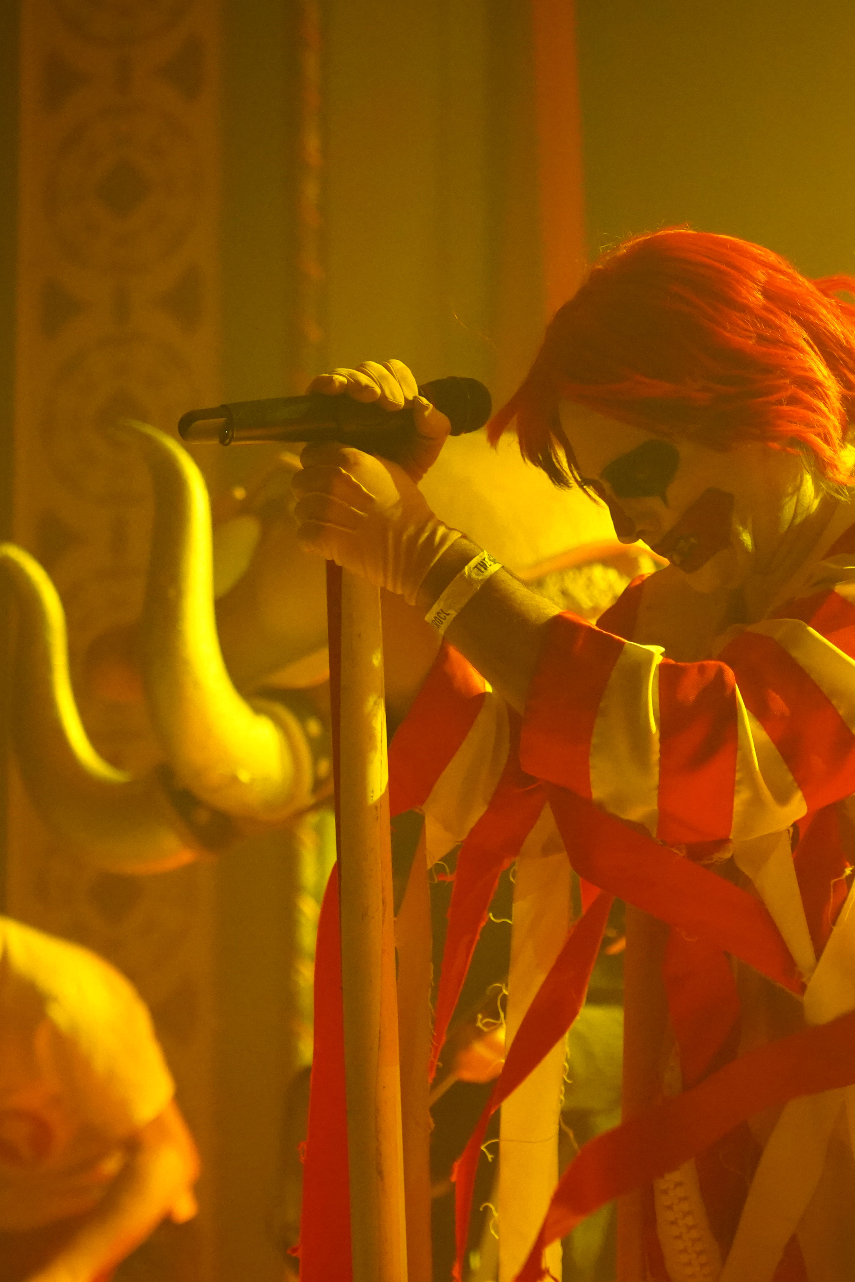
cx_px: 403
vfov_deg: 14.7
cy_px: 640
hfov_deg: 9.8
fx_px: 4988
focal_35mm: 140
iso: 10000
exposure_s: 1/160
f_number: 4
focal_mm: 93
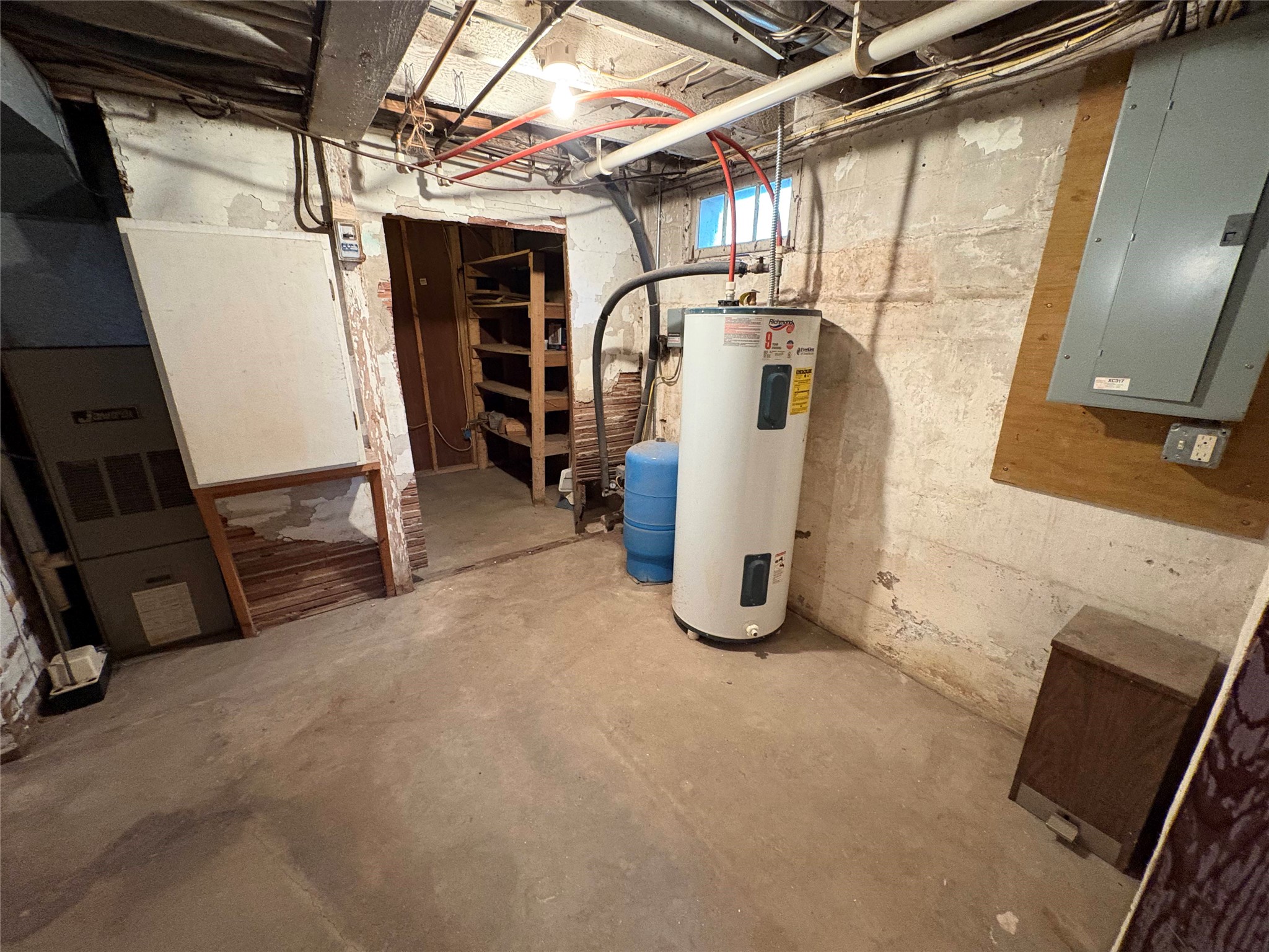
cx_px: 634
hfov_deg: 102.1
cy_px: 476
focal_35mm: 14
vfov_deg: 85.7
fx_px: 513
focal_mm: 2.22
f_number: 2.2
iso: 800
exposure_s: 1/40
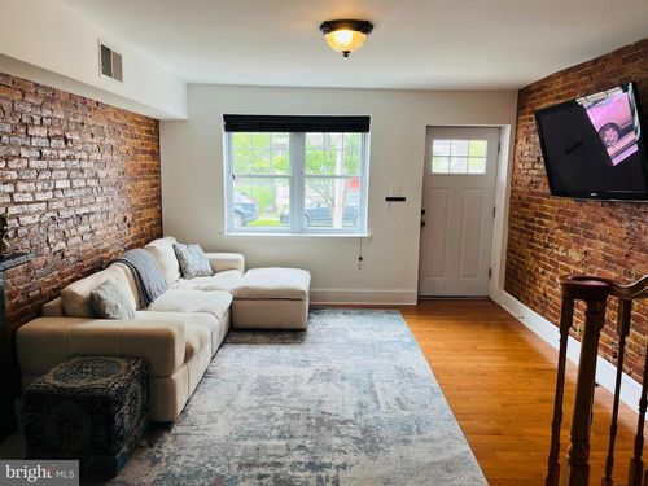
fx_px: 487
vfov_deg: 53.1
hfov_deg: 67.3
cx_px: 324
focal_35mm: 26
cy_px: 243
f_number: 1.6
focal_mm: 5.1
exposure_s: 1/101
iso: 64
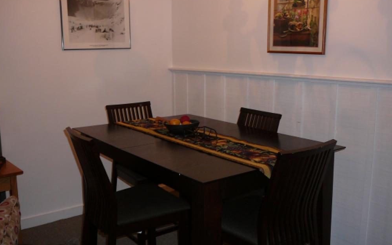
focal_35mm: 38
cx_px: 192
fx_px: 406
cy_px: 114
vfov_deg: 33.6
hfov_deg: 51.5
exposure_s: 1/30
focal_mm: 5.2
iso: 100
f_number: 2.8
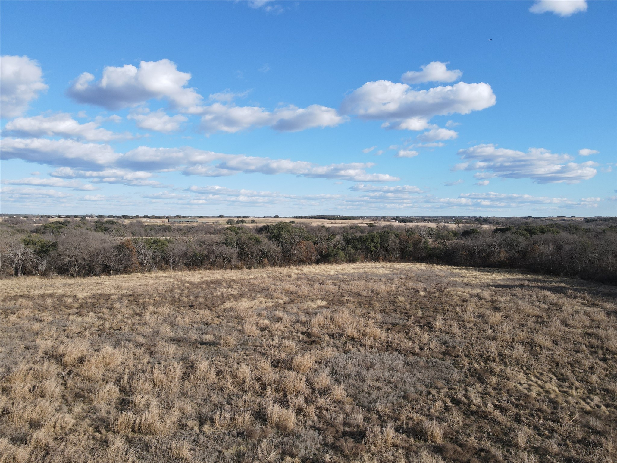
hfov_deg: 71.6
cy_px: 232
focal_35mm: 24
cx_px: 308
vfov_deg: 56.8
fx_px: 428
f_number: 2.8
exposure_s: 1/500
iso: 100
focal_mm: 4.5
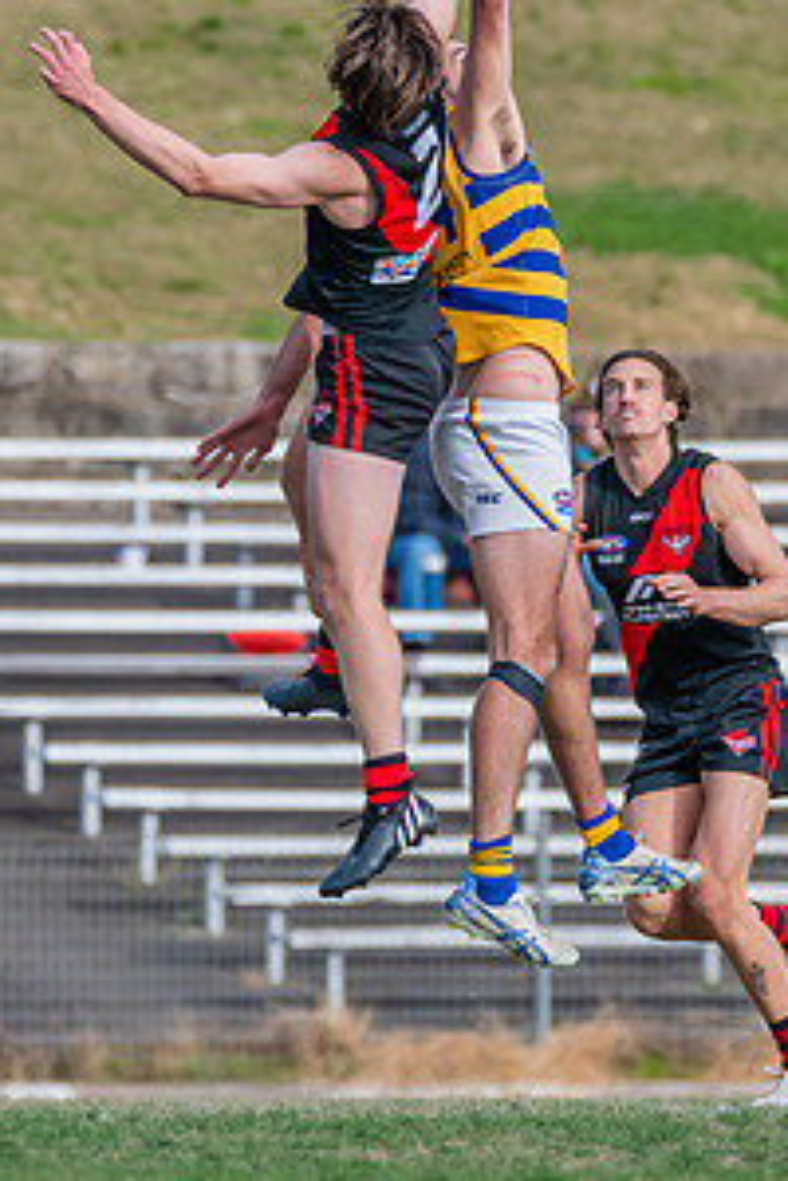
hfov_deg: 1.2
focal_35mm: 1158
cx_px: 259
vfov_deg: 1.8
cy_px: 344
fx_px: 38018
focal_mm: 450
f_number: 7.1
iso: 800
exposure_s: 1/1600
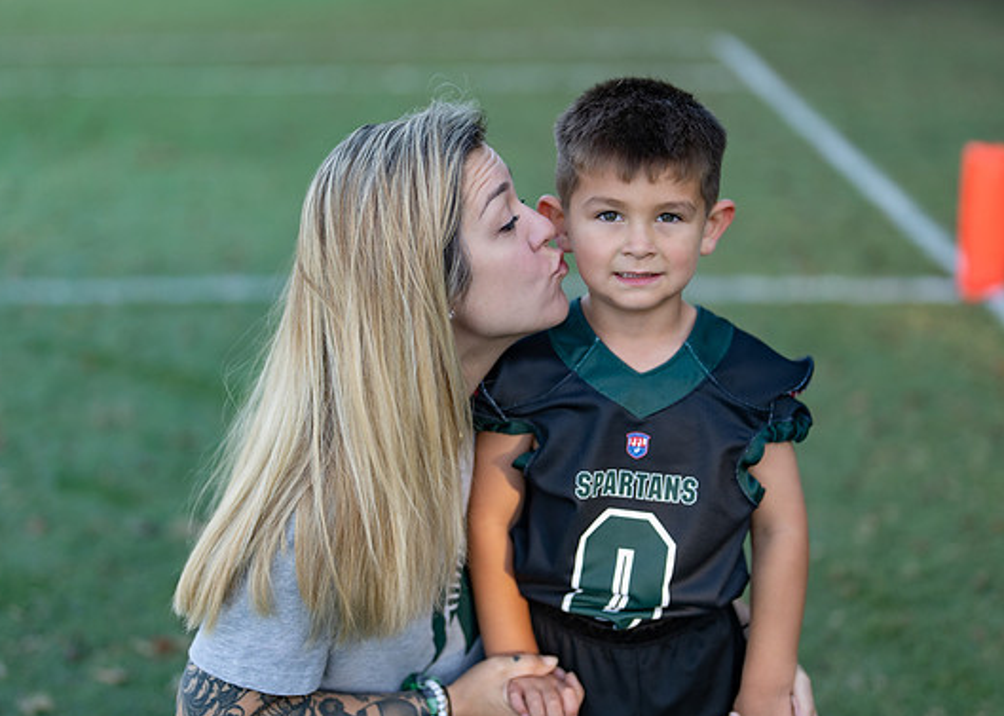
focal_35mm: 65
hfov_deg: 30.3
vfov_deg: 21.9
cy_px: 325
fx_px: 1852
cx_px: 538
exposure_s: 1/1000
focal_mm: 50
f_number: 1.2
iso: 100
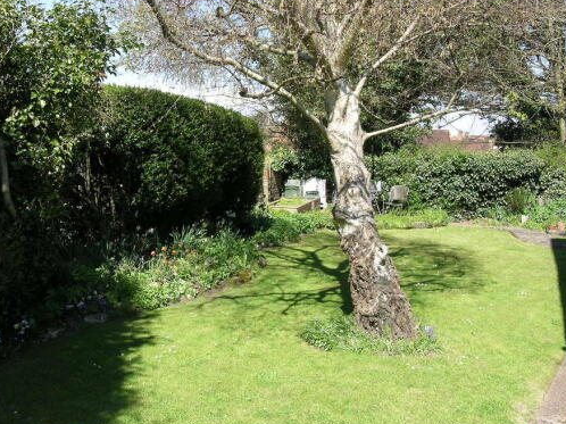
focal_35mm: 41
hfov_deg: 45.7
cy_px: 195
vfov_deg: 35.1
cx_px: 255
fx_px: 670
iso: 50
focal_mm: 7.2
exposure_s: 1/184
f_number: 5.3
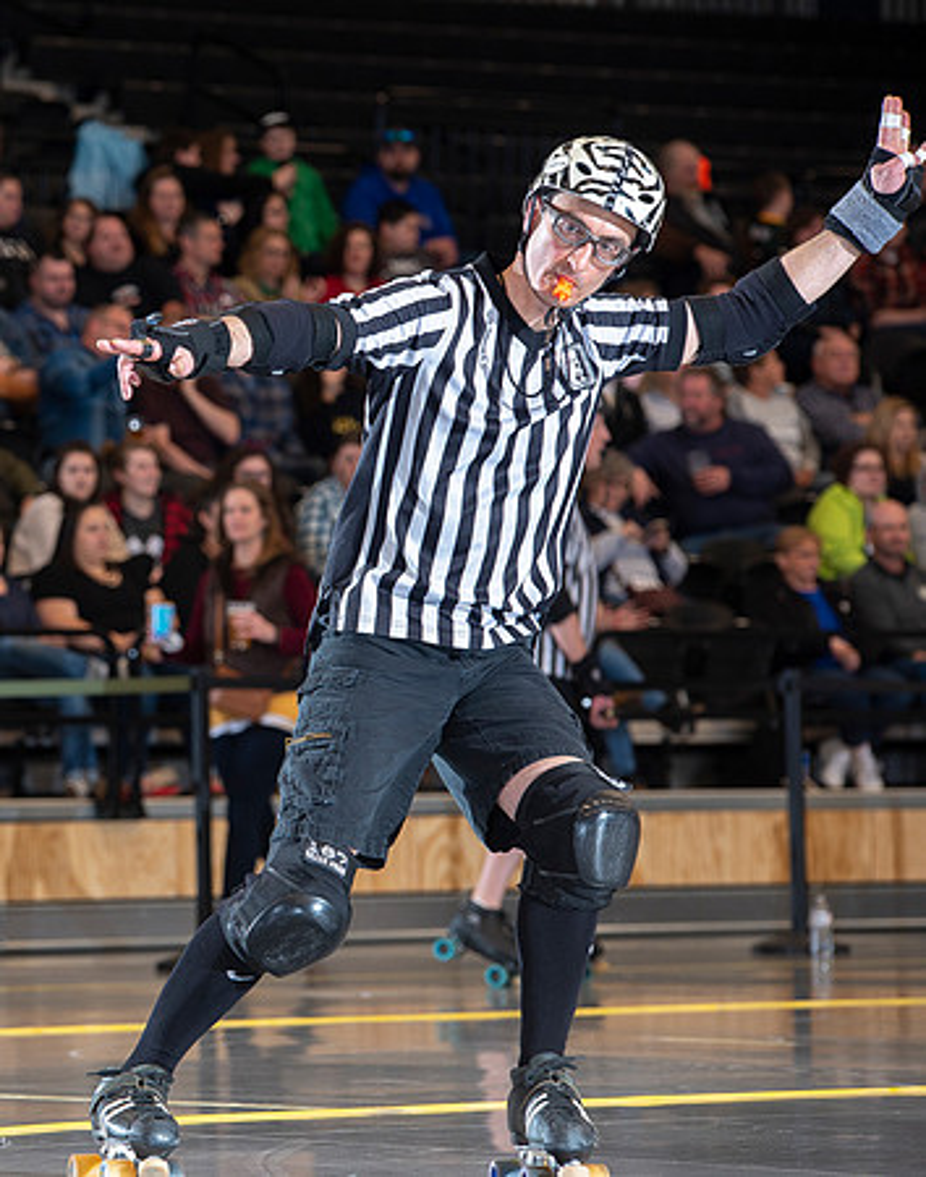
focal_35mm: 227
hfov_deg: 6.7
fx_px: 7867
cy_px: 587
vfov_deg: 8.6
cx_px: 41
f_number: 5.6
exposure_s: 1/160
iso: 640
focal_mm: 160
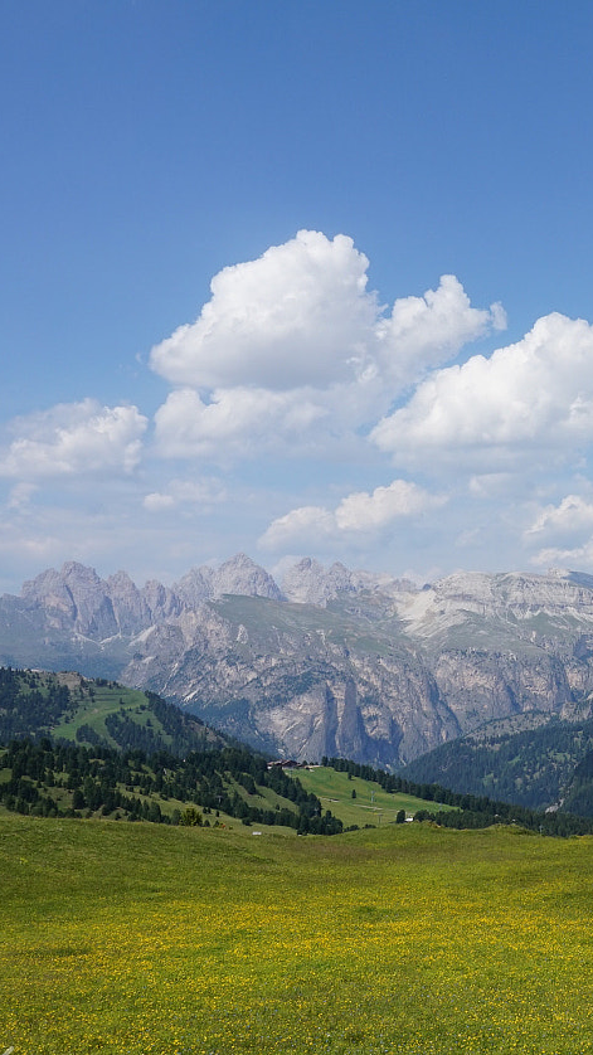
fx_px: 1343
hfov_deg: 22.9
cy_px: 570
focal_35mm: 48
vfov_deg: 42.9
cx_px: 709
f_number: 14
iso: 100
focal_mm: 16
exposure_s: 1/160
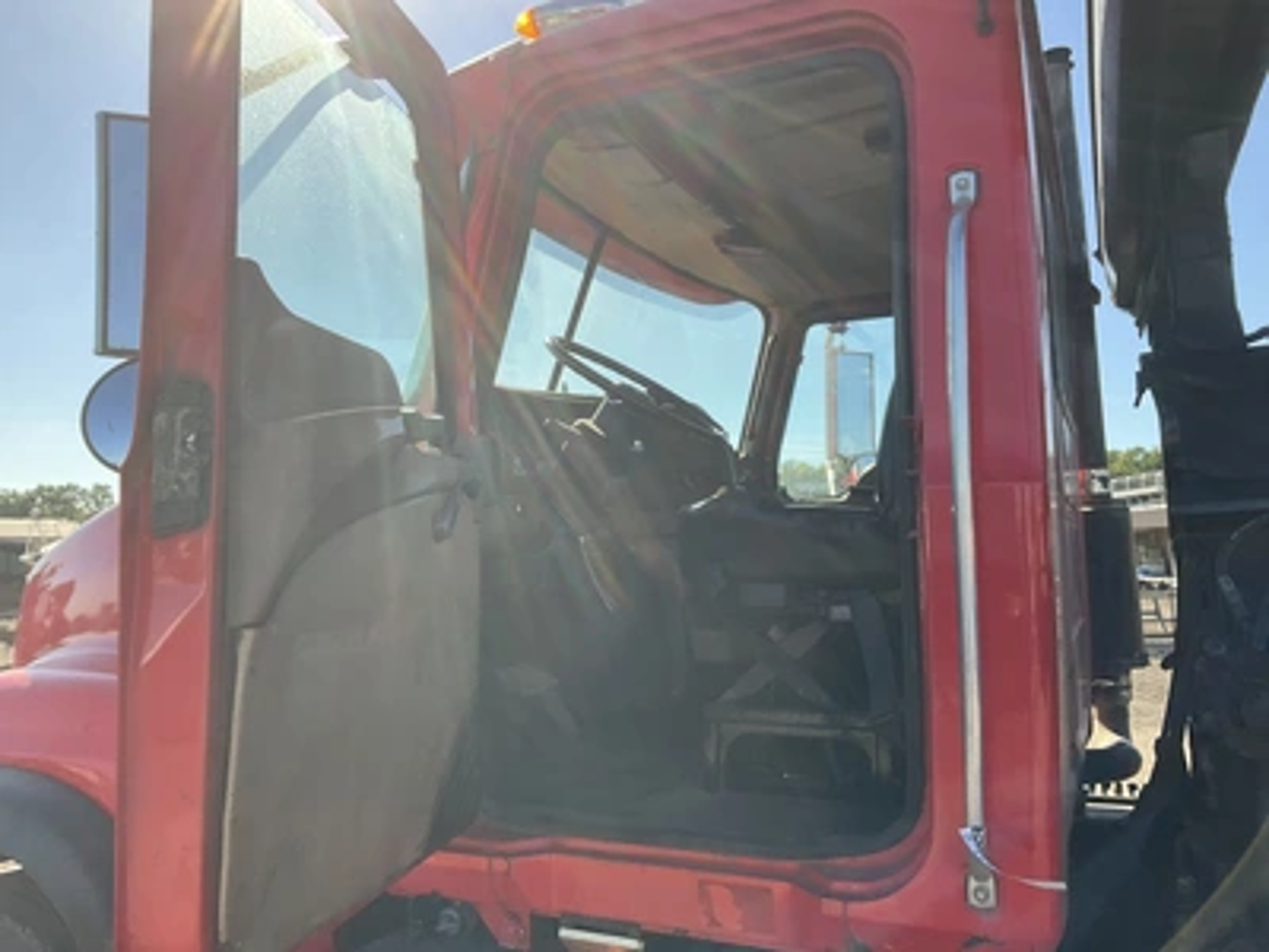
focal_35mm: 29
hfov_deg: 61.7
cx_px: 634
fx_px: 1063
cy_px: 476
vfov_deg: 48.2
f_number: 1.8
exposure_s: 1/898
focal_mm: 3
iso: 25
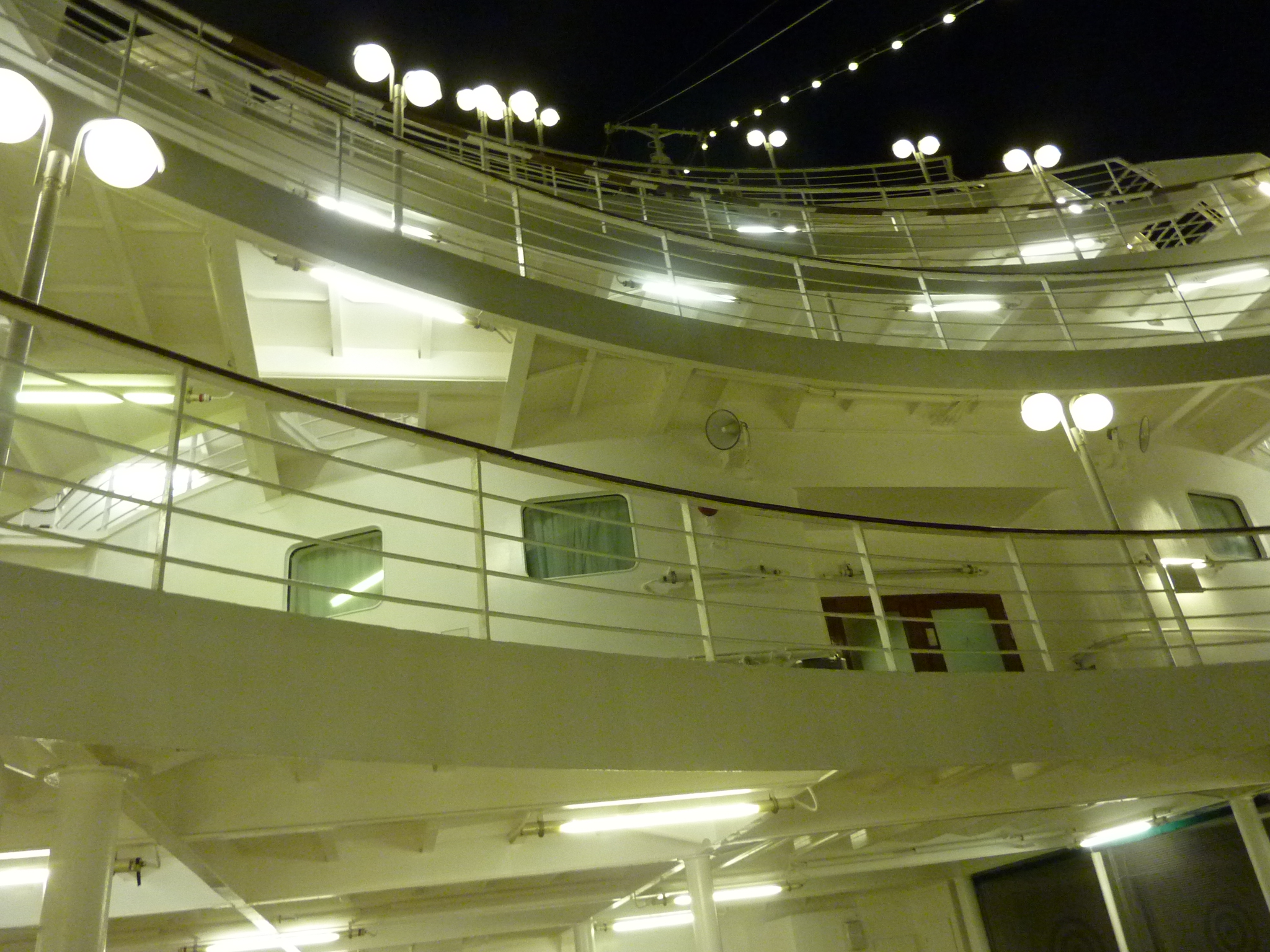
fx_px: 917
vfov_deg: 54.9
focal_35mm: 25
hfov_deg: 69.4
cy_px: 476
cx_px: 635
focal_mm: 4.1
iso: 400
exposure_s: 1/13
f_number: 3.3
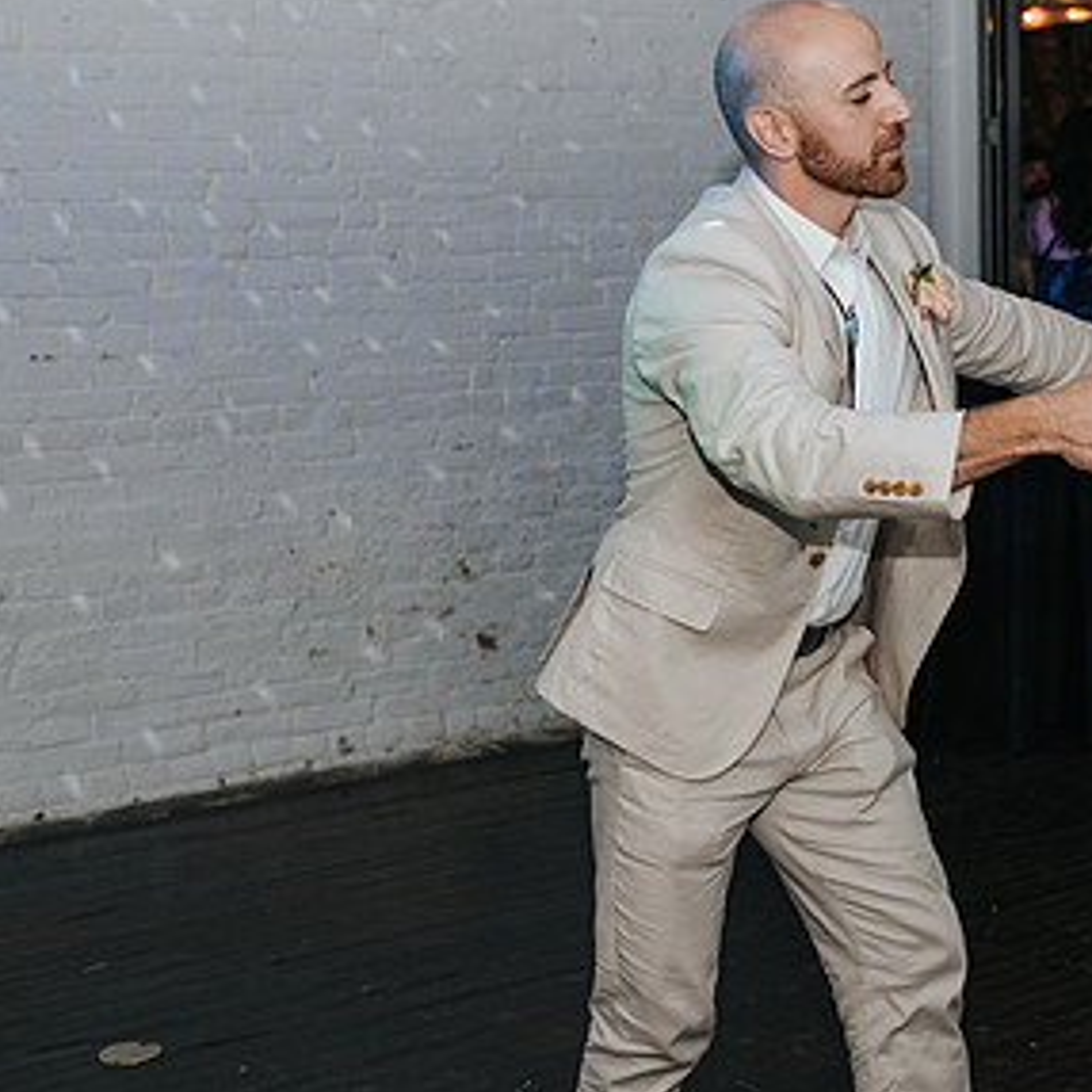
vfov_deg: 26.5
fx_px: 2320
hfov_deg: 25.9
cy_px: 550
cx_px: 924
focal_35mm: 65
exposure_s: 1/200
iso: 1000
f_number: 2.8
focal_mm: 35
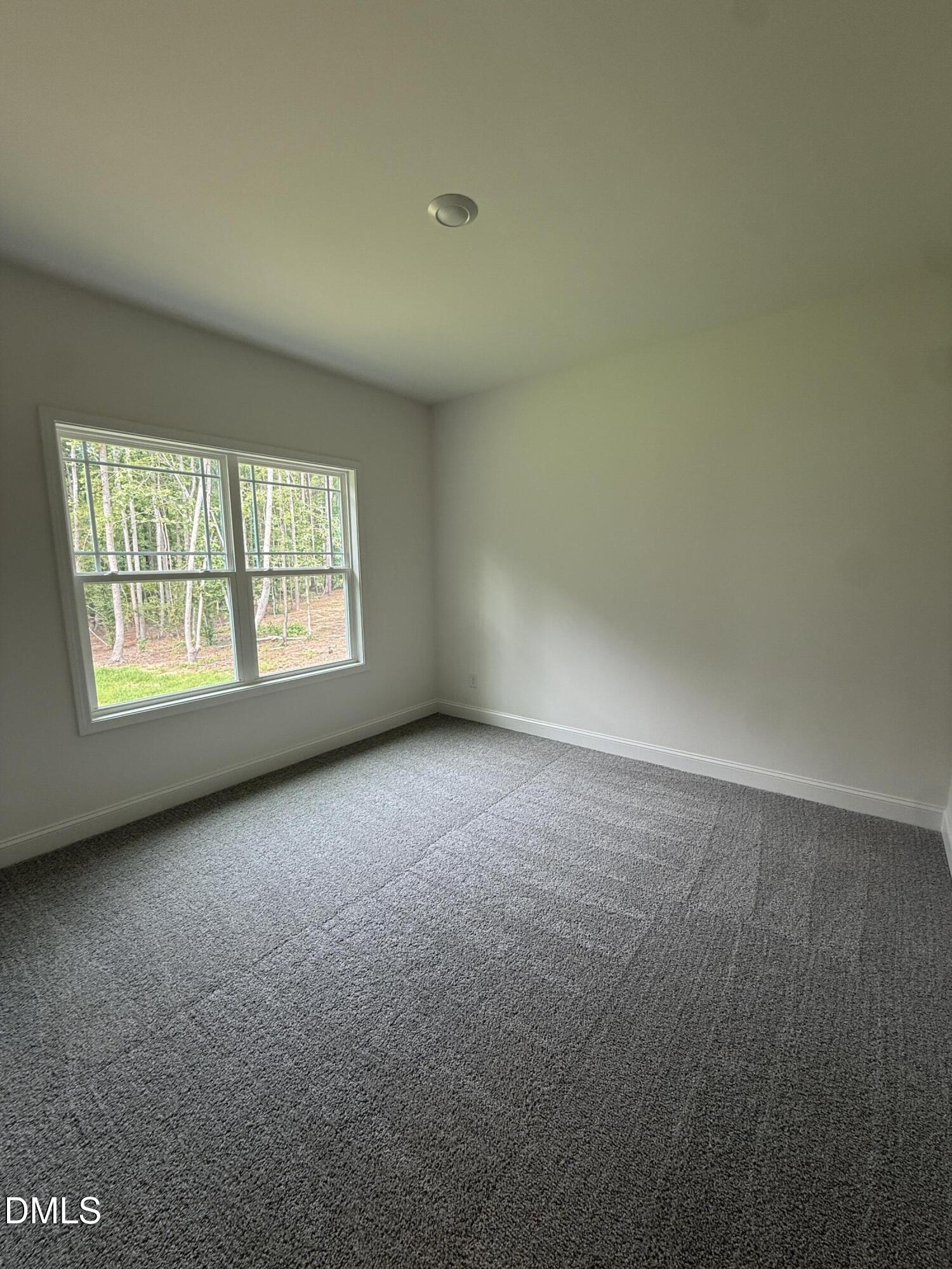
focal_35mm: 14
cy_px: 634
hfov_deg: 85.7
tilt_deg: -8.5
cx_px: 476
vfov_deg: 102.1
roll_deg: +0.8
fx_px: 513
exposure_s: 1/120
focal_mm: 2.22
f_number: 2.2
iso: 100
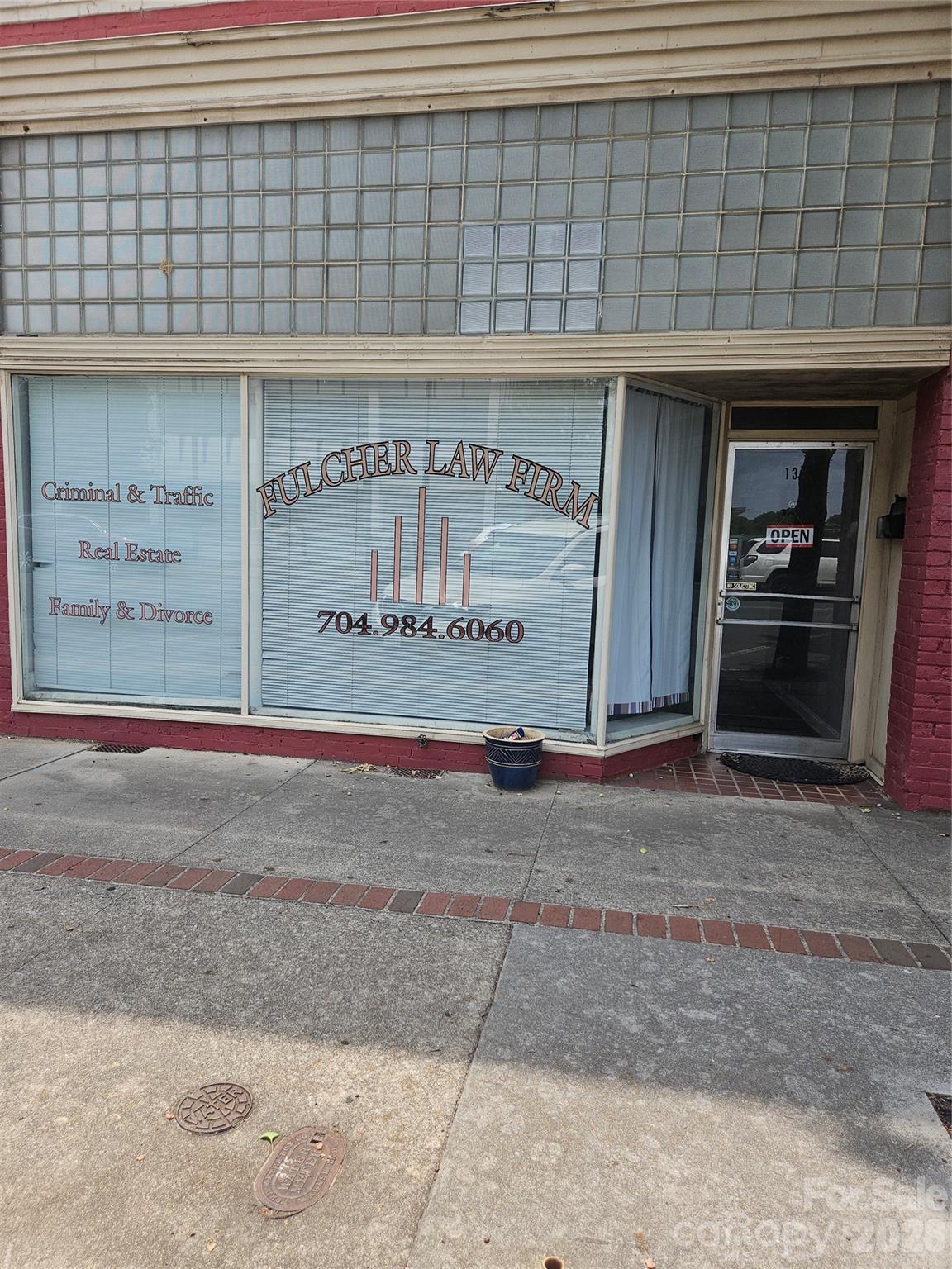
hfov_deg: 58.9
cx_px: 476
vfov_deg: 73.9
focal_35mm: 23
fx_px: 843
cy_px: 634
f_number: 1.8
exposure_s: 1/924
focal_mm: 5.4
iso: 25
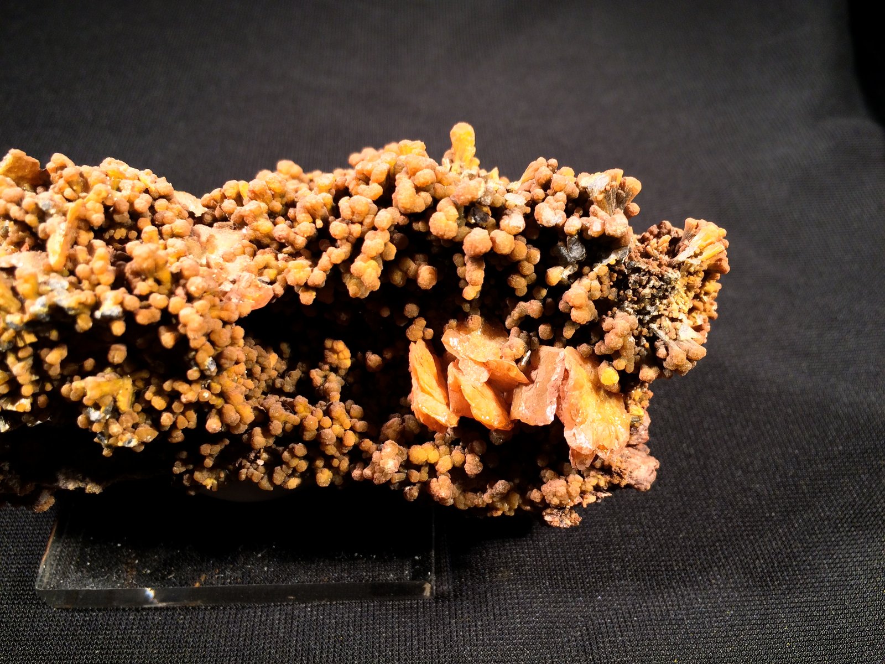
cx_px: 442
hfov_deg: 61.7
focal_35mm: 29
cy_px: 332
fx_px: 741
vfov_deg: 48.2
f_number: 2.2
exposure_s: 1/60
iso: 40
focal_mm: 4.15
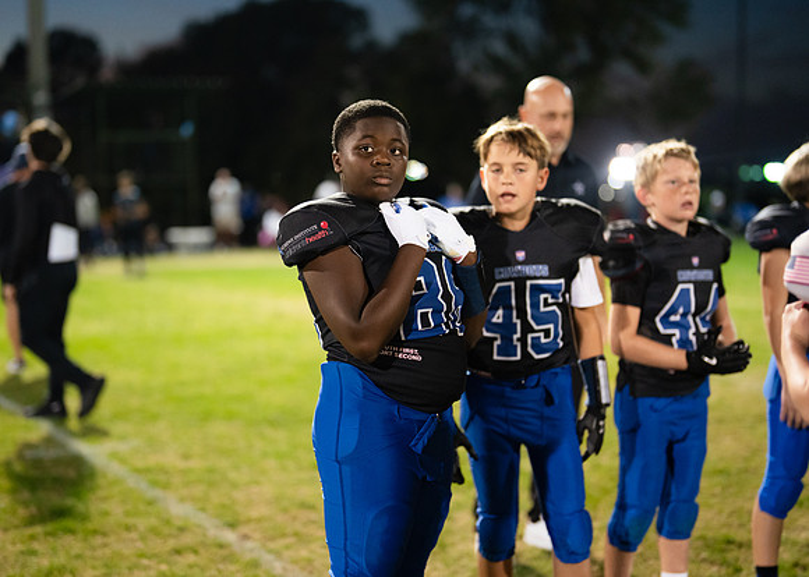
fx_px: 1488
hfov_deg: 30.4
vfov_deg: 22.0
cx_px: 390
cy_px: 290
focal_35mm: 65
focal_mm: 50
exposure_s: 1/500
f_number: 1.2
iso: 1600
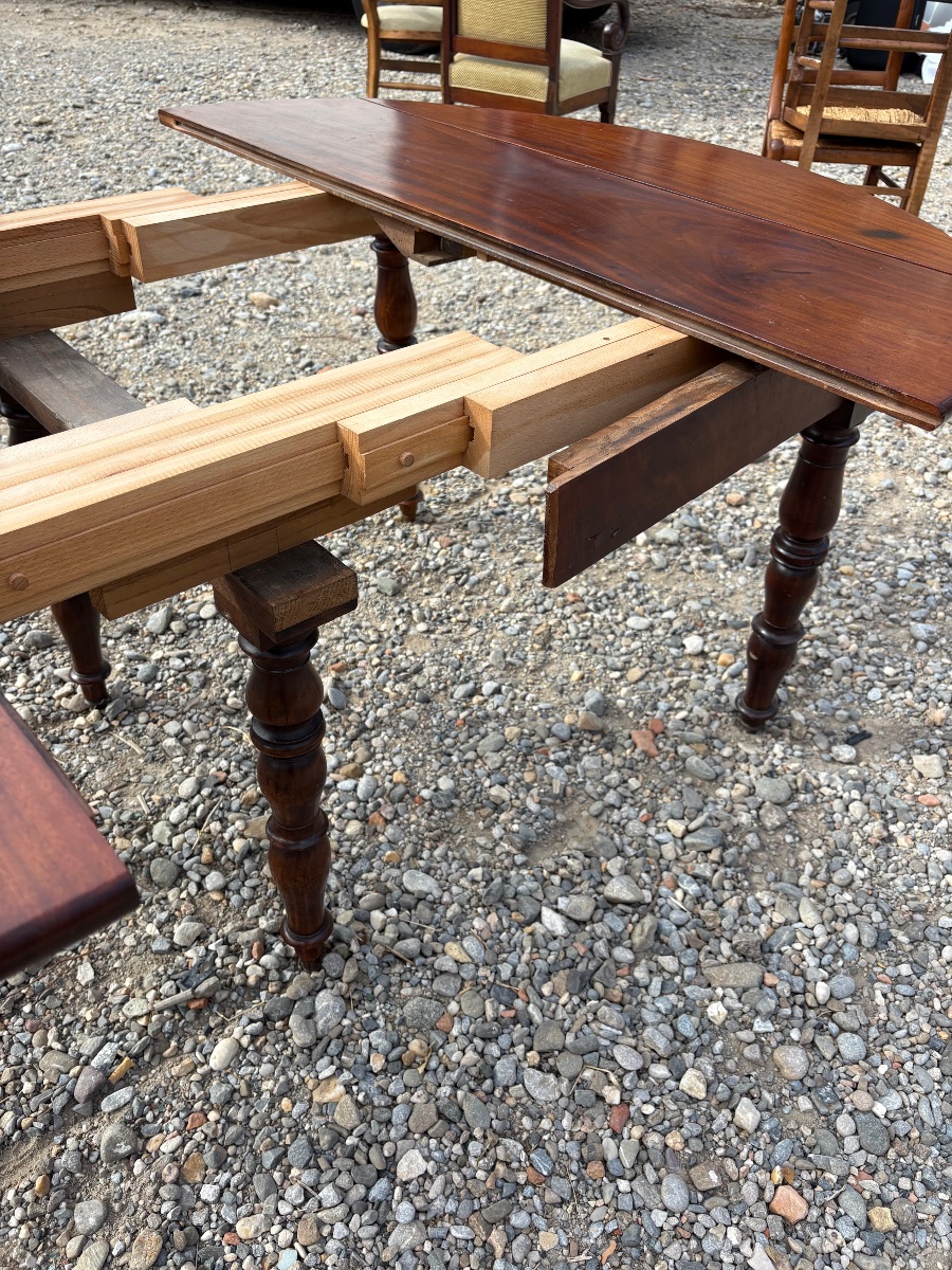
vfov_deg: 67.3
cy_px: 635
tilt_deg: -40.1
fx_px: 953
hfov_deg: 53.1
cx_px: 476
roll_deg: -0.8
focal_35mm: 26
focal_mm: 5.96
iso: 50
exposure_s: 1/1155
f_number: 1.6
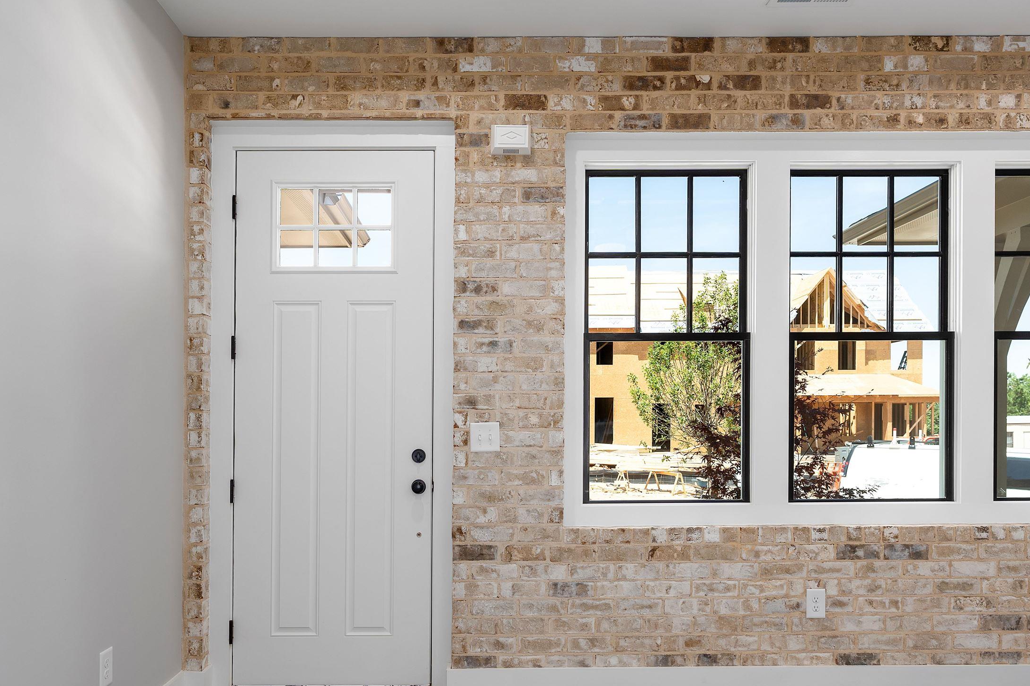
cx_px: 499
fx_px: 687
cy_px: 340
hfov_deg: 73.7
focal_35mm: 24
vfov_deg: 53.1
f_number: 8
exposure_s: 1/160
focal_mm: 17
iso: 200
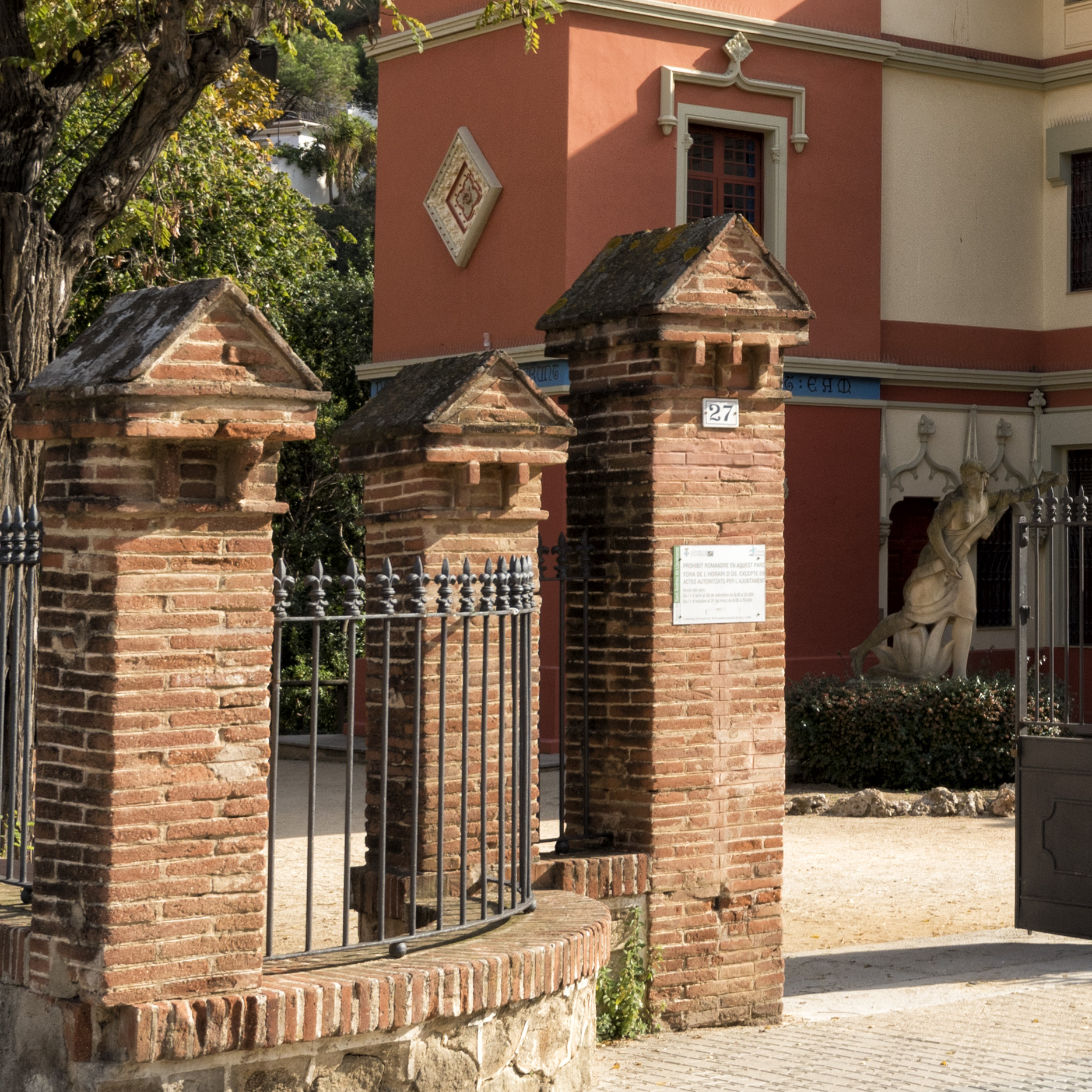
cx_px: 1147
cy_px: 87
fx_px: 2534
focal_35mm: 71
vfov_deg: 23.6
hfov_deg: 23.1
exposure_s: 1/320
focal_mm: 26
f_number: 9
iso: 200
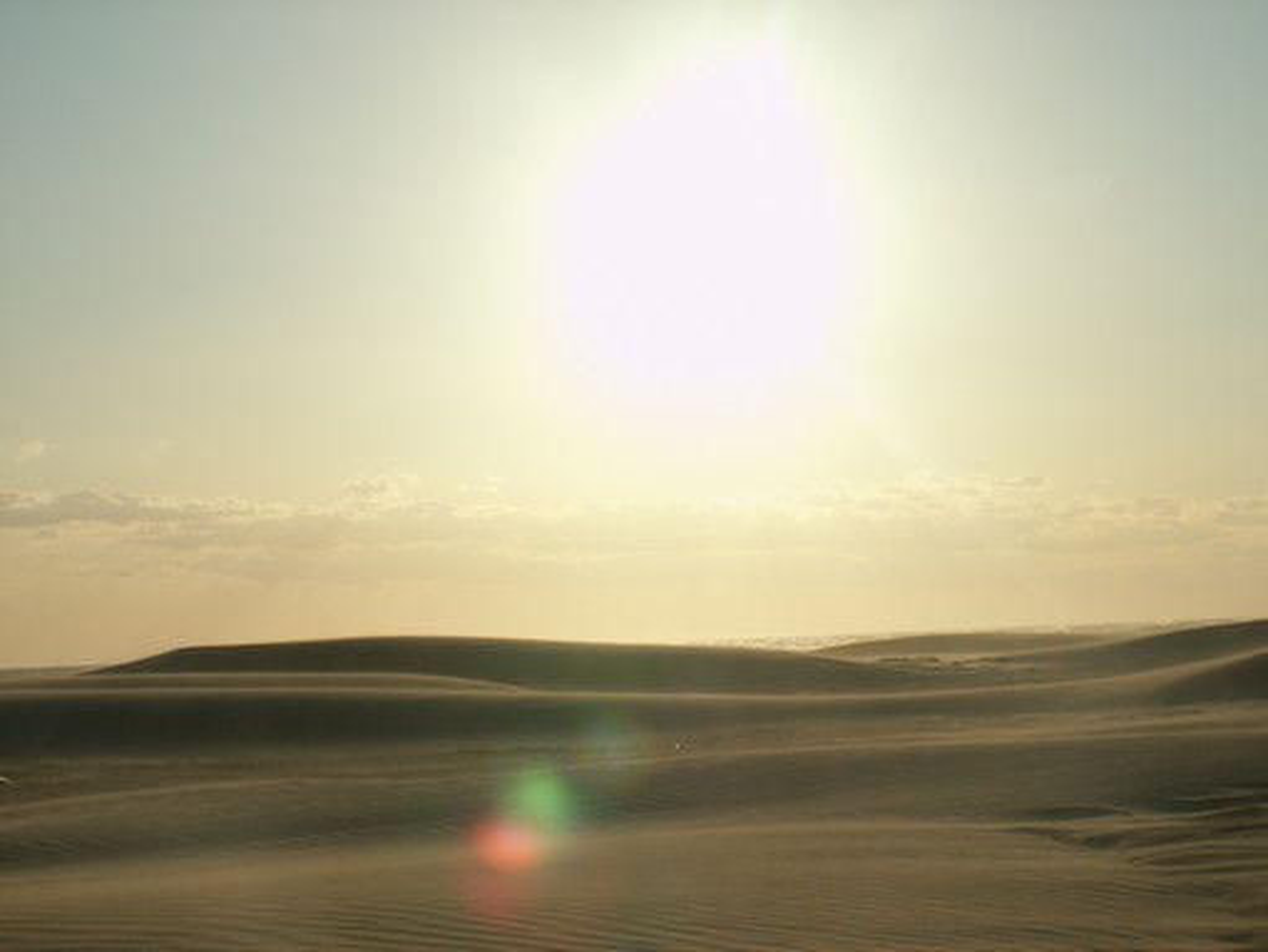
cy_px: 476
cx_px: 634
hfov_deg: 25.0
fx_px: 2859
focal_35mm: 78
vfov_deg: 18.9
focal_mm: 13.11
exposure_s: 1/640
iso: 50
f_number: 5.6
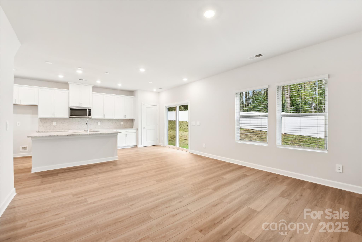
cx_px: 181
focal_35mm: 14
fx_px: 141
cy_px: 121
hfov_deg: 104.2
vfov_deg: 81.2
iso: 200
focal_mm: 14
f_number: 8
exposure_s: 1/13
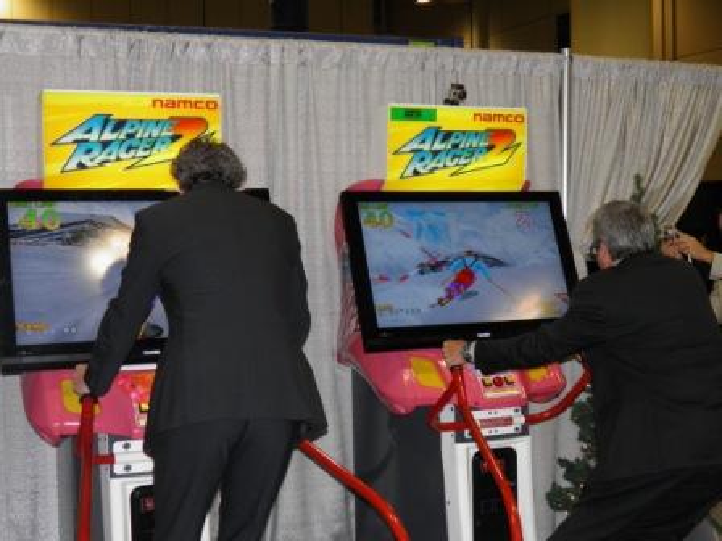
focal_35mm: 49
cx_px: 361
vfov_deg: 29.7
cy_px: 270
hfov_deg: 38.9
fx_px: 1022
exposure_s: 1/80
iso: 125
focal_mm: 8.9
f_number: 3.5
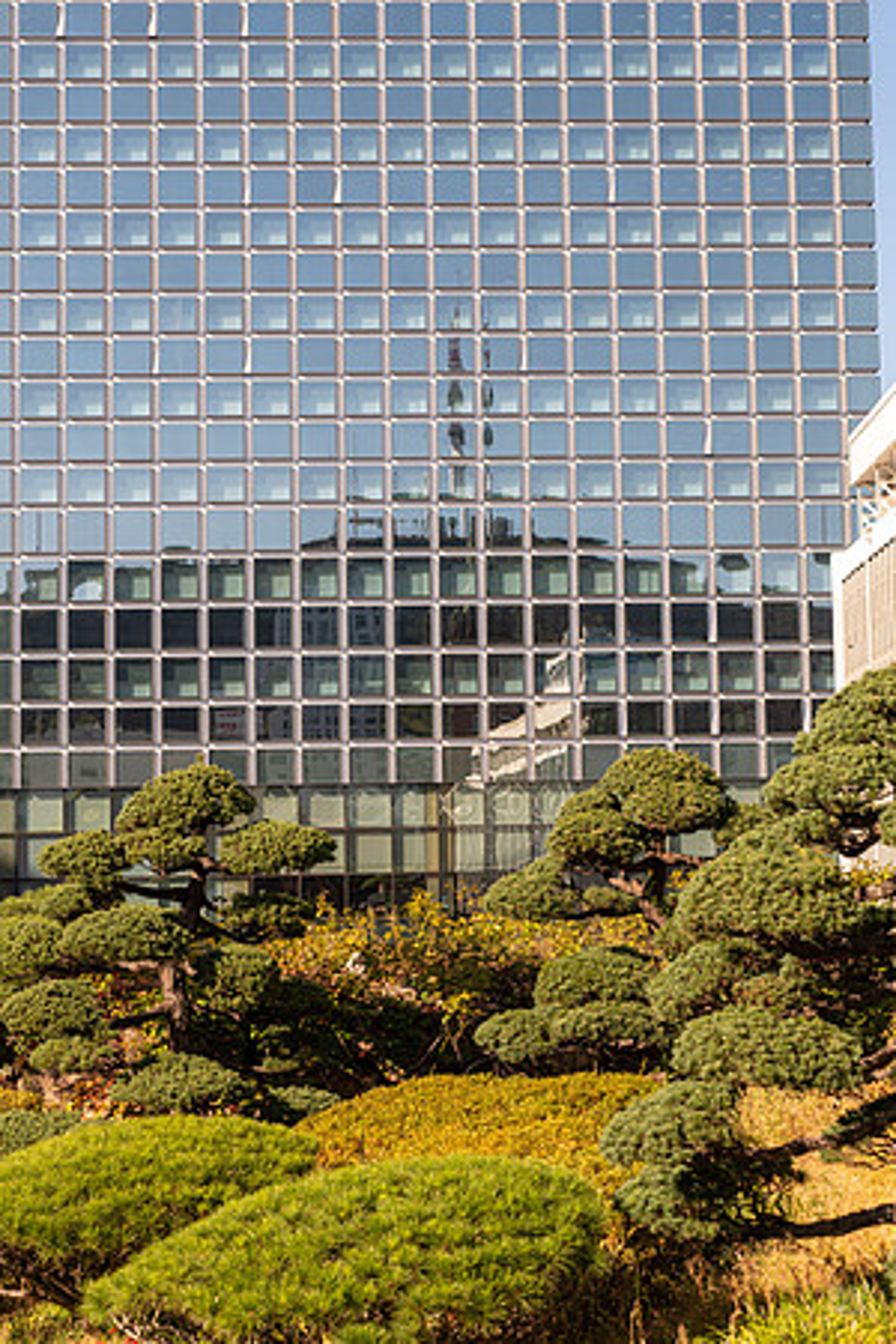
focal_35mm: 70
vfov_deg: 28.8
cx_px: 448
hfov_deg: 19.5
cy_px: 672
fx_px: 2613
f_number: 4.5
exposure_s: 1/320
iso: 64
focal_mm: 70
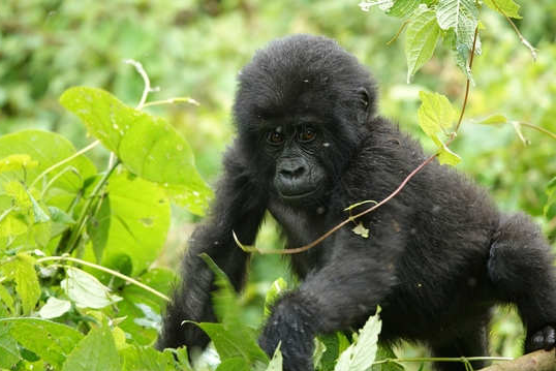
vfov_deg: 2.4
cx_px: 316
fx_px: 8759
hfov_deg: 3.6
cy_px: 163
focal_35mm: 567
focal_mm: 174.93
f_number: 4
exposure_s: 1/100
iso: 320
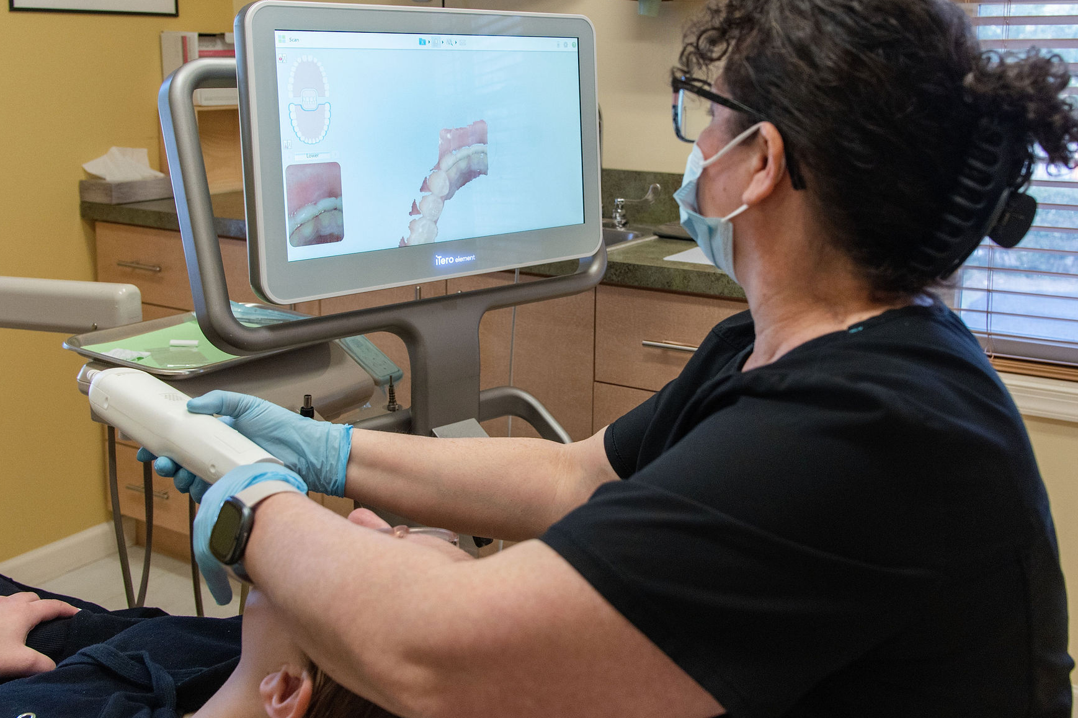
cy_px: 352
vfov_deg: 40.0
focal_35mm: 33
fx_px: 988
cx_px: 561
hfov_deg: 57.2
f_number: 5.6
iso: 1600
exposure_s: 1/160
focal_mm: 28
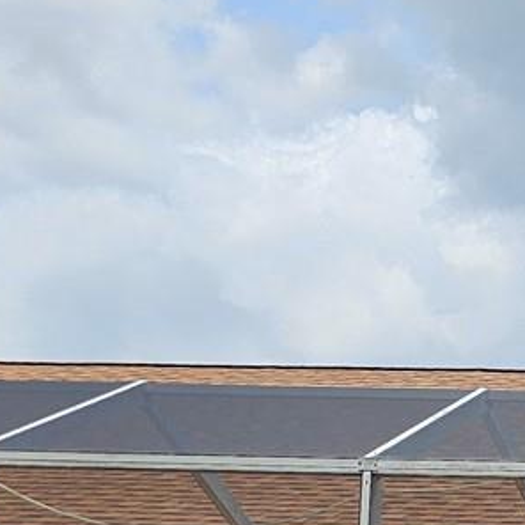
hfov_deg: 13.7
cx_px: 1027
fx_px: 1887
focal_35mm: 110
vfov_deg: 14.9
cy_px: 729
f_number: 1.7
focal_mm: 6.3
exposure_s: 1/927
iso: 10
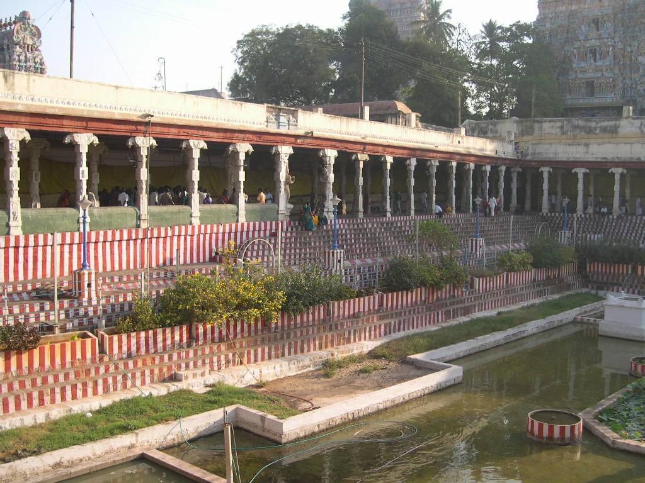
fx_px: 708
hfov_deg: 49.0
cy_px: 242
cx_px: 322
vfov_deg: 37.7
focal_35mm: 38
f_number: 2.8
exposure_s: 1/452
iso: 100
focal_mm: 8
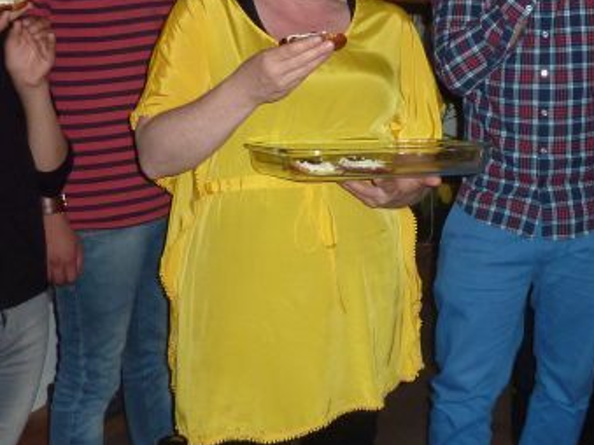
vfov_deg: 24.5
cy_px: 96
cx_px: 505
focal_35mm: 59
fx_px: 1012
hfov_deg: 31.5
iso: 200
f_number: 3.3
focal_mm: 4.1
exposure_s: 1/125
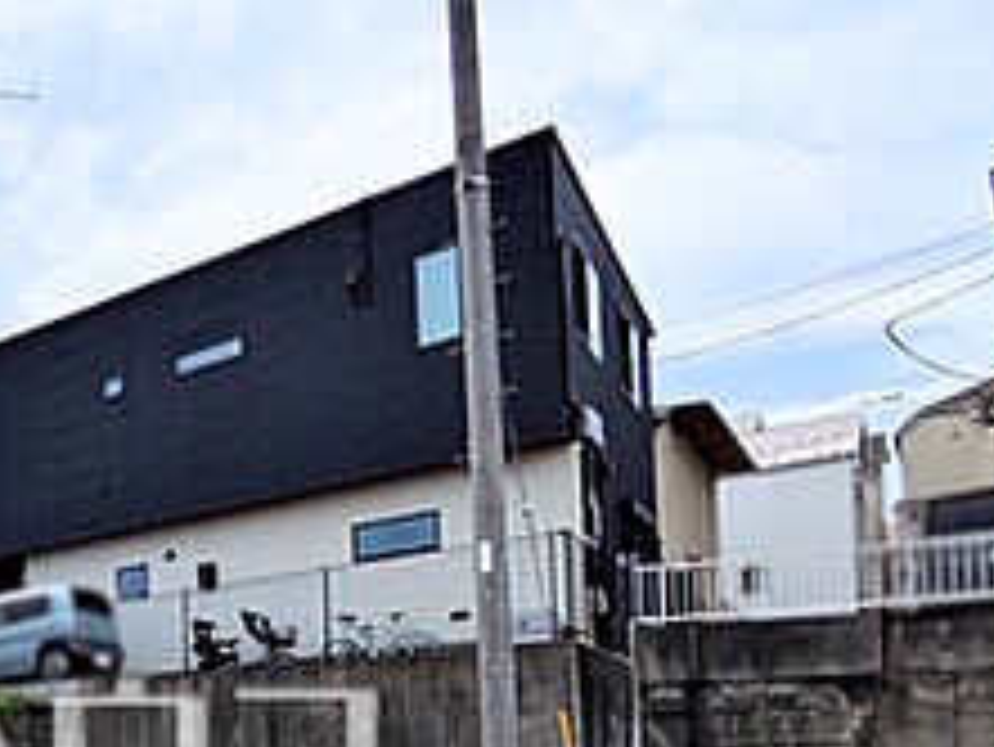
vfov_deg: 34.2
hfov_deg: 40.5
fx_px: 1092
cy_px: 756
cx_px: -72
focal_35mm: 38
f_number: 2.2
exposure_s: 1/3846
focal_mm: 1.83
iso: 53
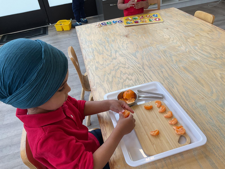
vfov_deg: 48.2
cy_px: 84
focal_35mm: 29
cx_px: 112
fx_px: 188
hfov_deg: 61.7
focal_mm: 3
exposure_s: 1/120
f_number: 1.8
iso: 40
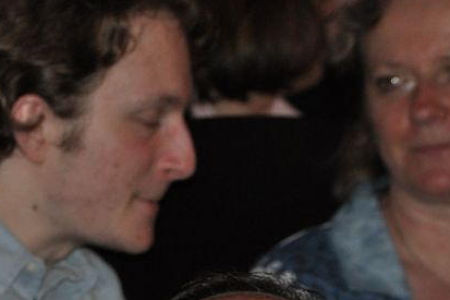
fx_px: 5223
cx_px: -66
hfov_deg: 4.9
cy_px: 455
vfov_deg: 3.3
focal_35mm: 418
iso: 800
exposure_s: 1/60
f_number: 5.3
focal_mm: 90
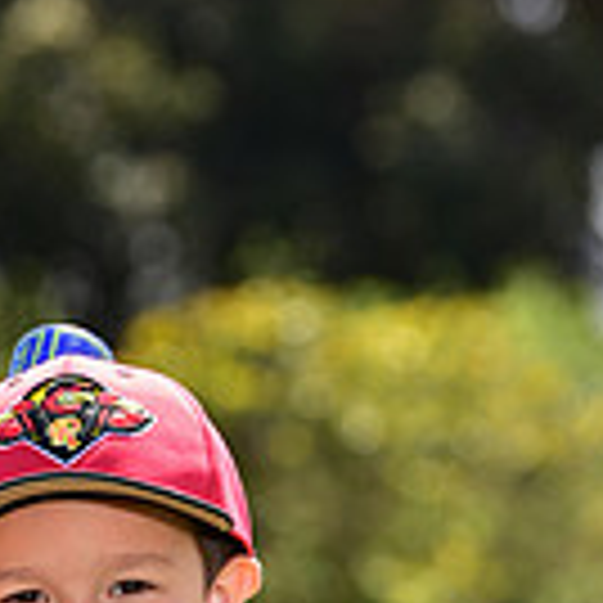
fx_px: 11963
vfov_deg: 2.9
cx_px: -227
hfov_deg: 2.9
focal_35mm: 607
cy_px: 932
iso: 80
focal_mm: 165
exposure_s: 1/200
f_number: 5.6
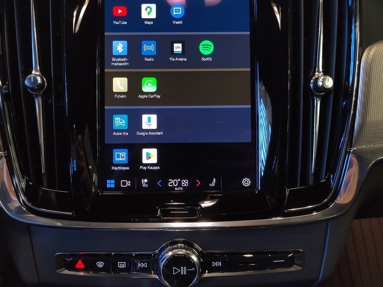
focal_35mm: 37
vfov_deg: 38.7
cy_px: 130
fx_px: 410
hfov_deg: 50.1
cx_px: 181
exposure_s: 1/60
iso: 2356
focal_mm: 5.52
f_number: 1.9
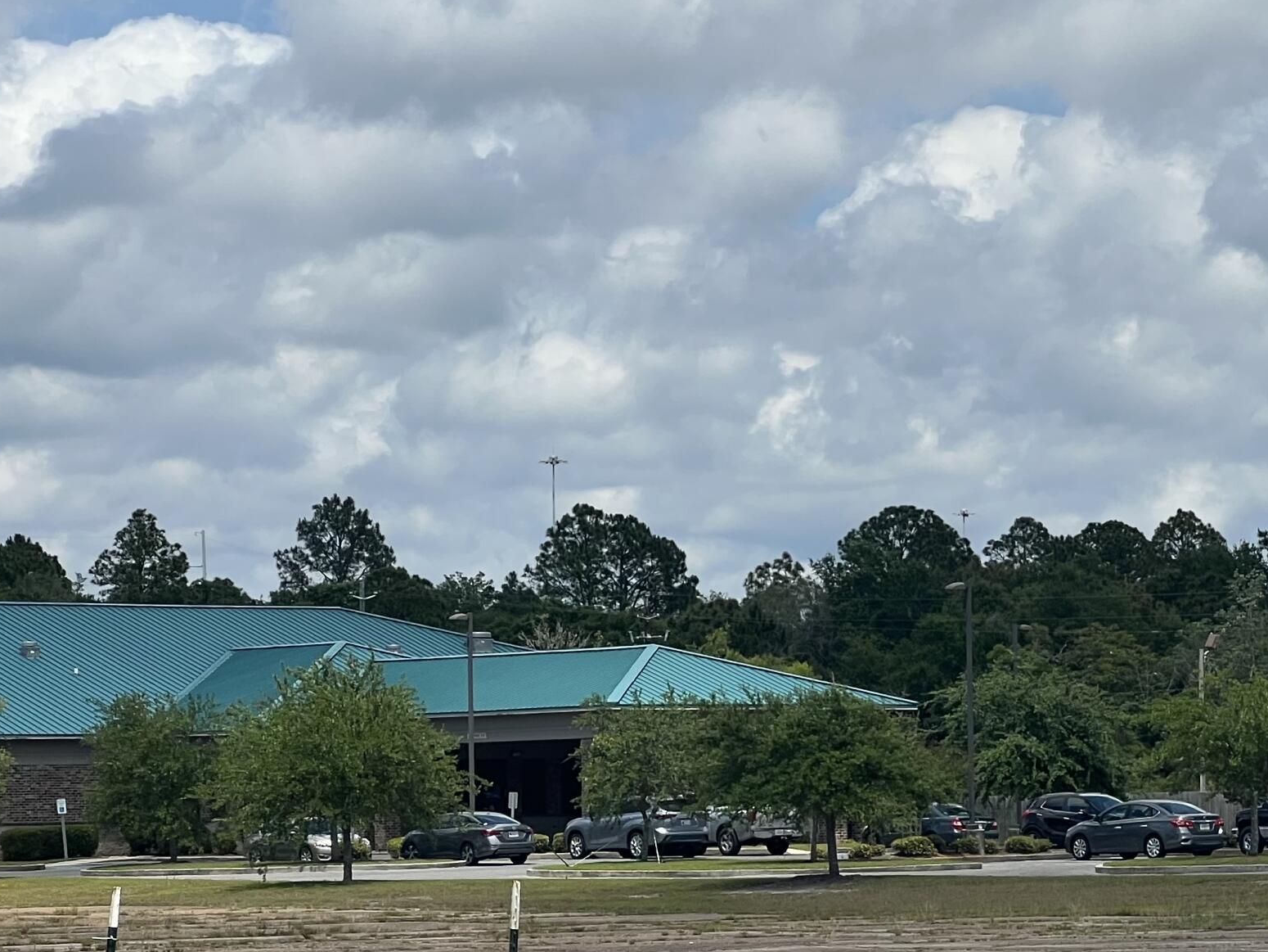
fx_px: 5459
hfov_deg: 13.2
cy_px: 734
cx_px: 1019
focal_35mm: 149
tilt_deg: +0.4
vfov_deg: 9.9
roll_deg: +0.9
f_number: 2.8
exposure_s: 1/1393
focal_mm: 9
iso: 32
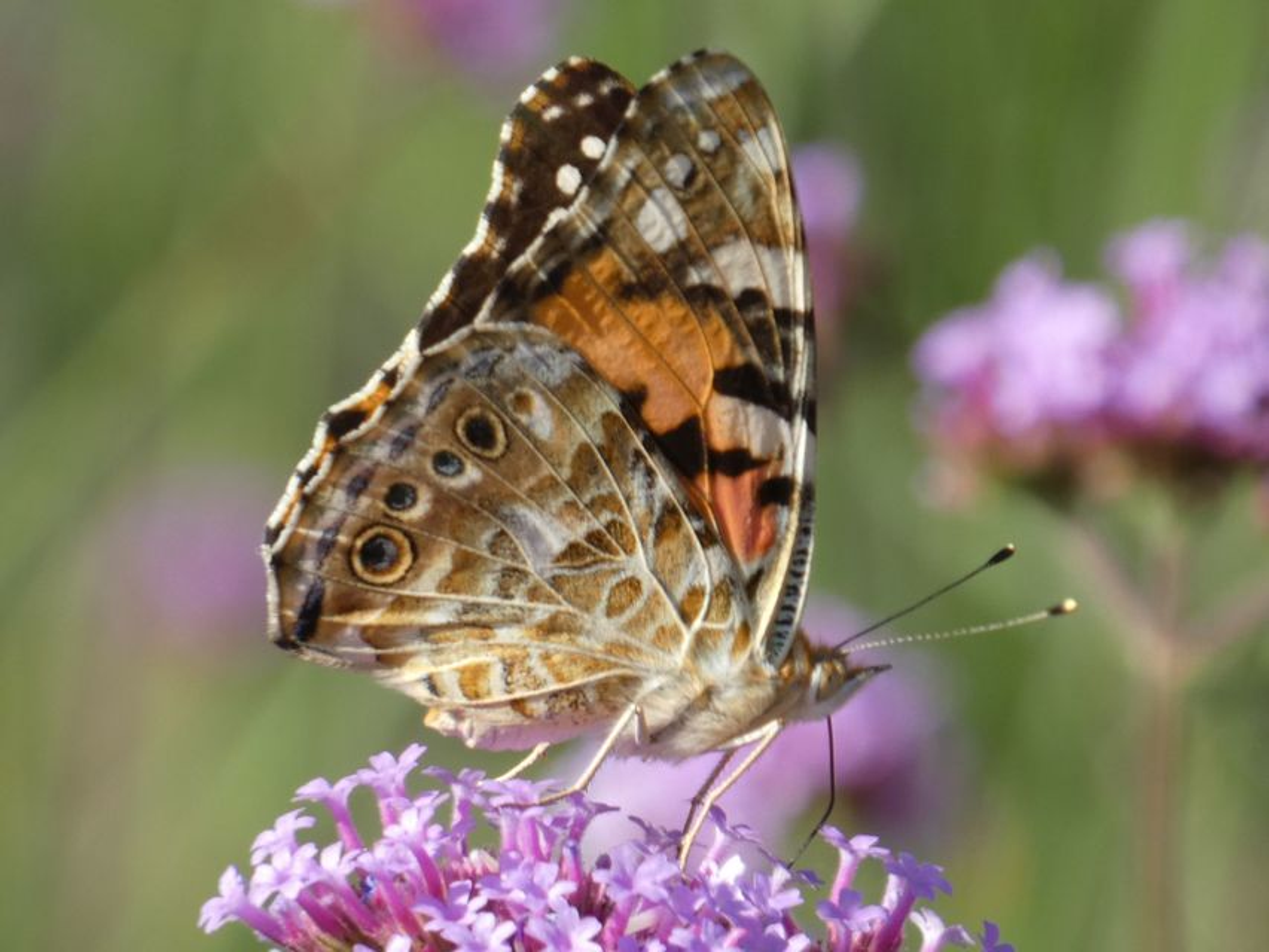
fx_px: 21412
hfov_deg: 3.4
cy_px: 476
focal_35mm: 584
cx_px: 634
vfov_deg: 2.5
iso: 80
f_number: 5.6
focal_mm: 104.7
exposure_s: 1/100
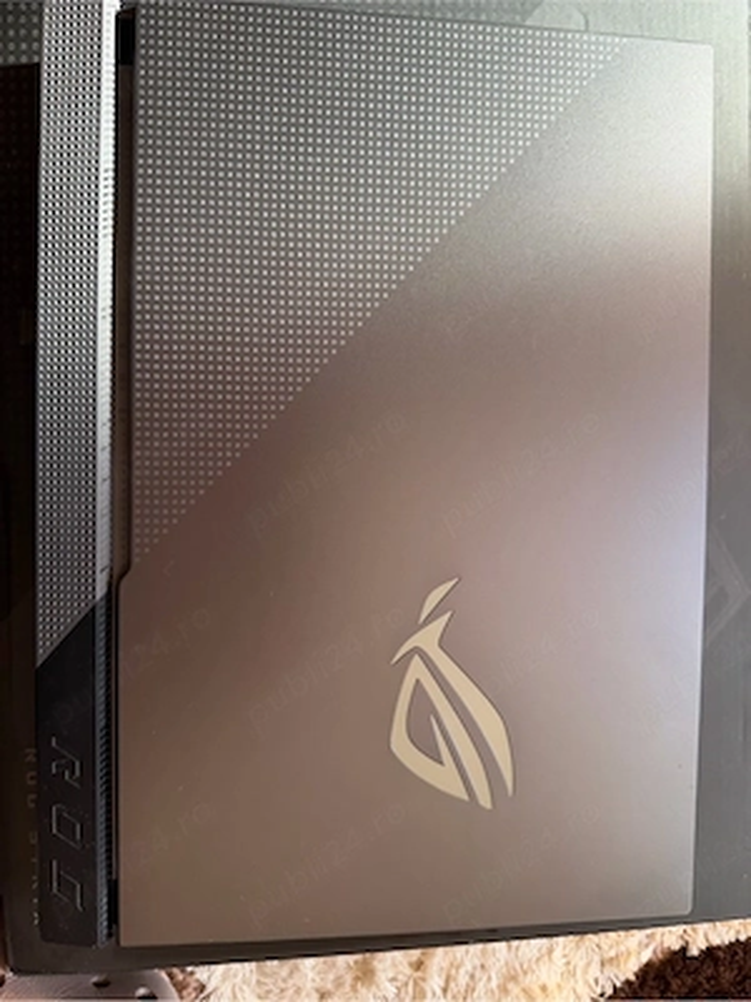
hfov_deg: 56.8
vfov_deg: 71.6
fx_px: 694
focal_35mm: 24
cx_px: 376
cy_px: 501
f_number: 1.78
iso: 200
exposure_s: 1/94
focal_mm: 6.76
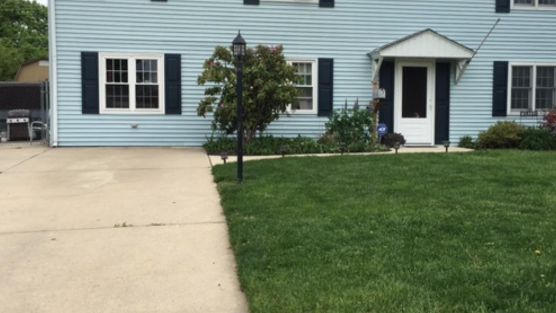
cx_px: 287
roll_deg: +0.7
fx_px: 604
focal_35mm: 41
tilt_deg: -4.3
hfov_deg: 49.4
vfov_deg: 29.0
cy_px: 167
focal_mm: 4.15
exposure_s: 1/836
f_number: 2.2
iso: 25
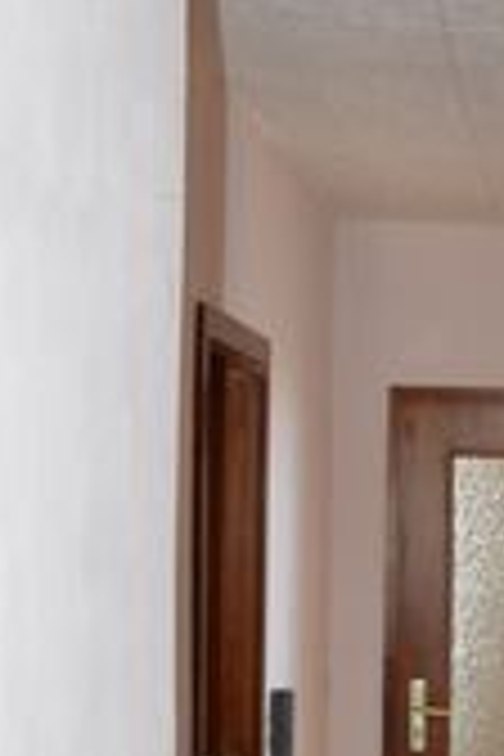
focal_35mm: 103
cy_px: 716
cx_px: 644
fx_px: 2163
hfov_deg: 12.9
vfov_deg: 19.4
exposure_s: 1/60
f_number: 3.5
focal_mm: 18
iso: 500
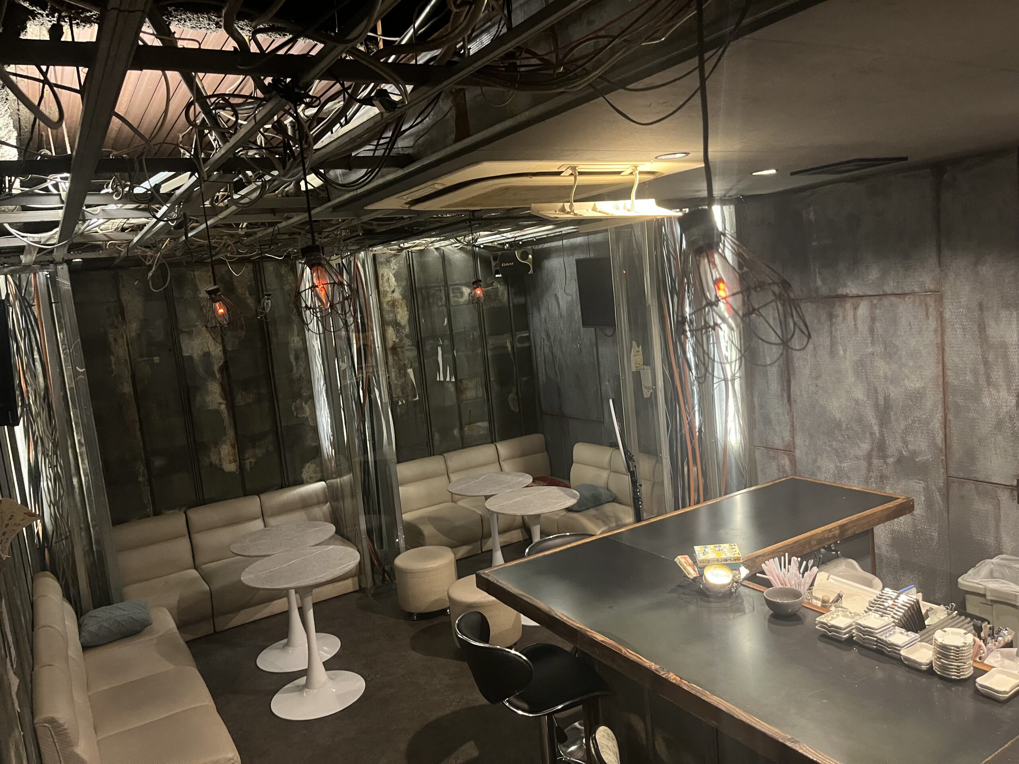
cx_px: 510
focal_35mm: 26
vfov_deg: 53.1
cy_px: 382
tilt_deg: -5.9
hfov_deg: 67.3
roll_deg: +5.9
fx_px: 765
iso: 640
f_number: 1.6
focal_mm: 5.1
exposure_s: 1/30
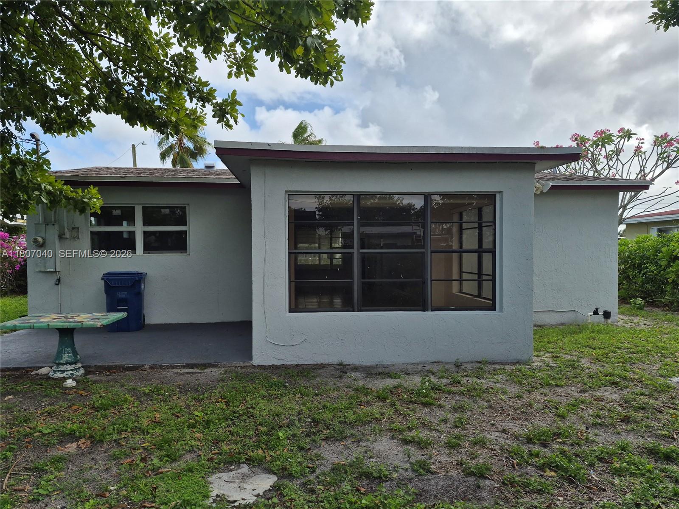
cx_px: 340
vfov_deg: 58.9
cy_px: 254
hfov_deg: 73.9
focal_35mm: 23
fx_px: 451
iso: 80
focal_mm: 5.4
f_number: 1.8
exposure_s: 1/5856
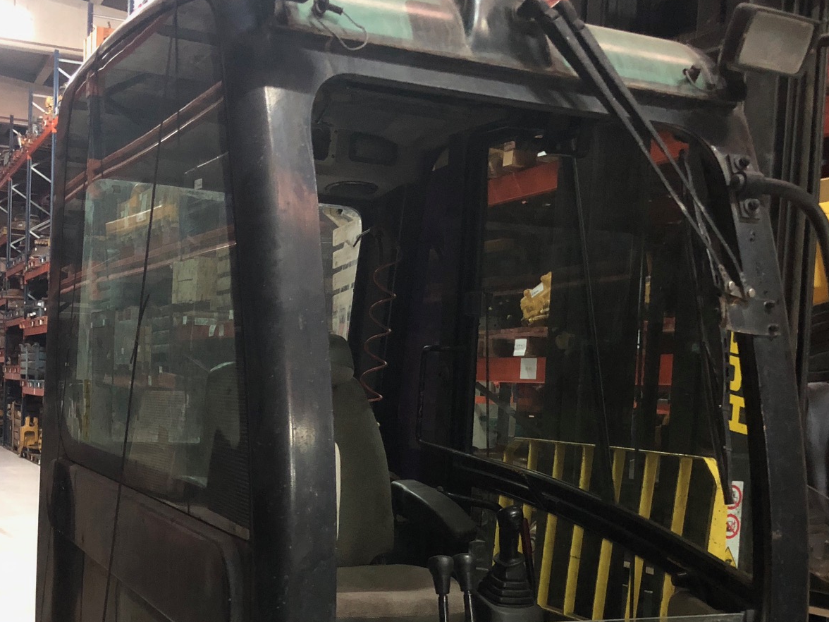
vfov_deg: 29.7
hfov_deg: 39.6
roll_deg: -1.6
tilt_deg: -6.1
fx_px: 1150
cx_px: 352
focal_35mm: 48
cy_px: 477
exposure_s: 1/4
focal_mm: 4
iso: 200
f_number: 1.8
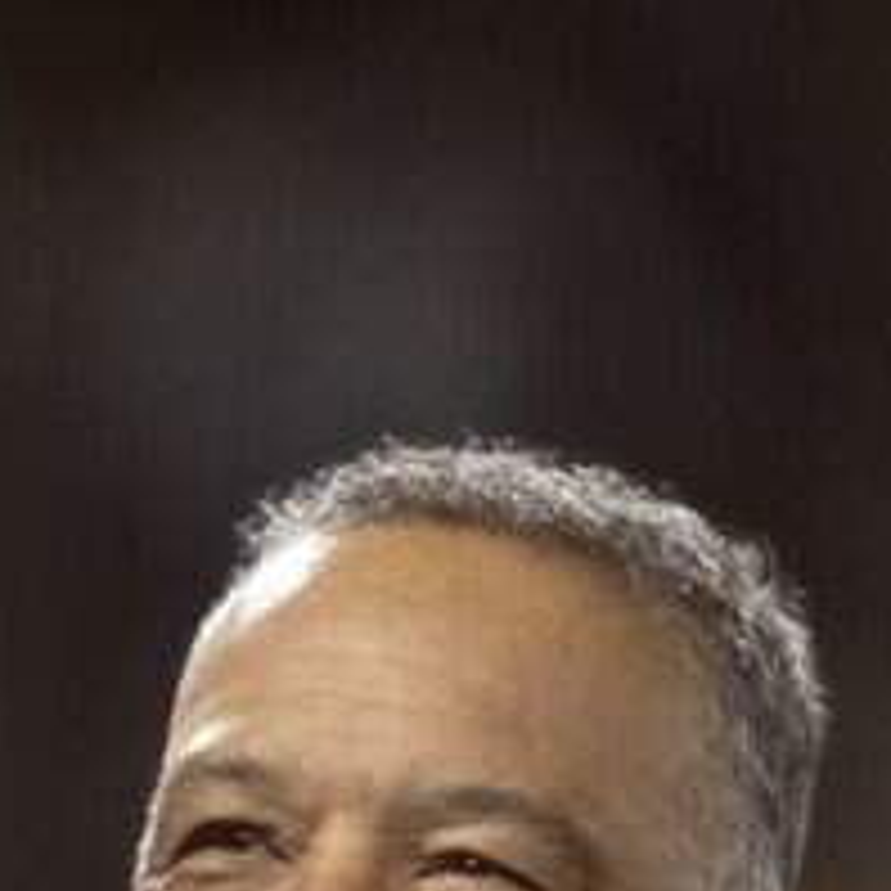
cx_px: -58
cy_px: 716
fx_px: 60018
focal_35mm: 2061
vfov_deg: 0.9
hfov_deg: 0.9
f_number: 2.8
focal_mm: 400
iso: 2000
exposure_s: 1/1600
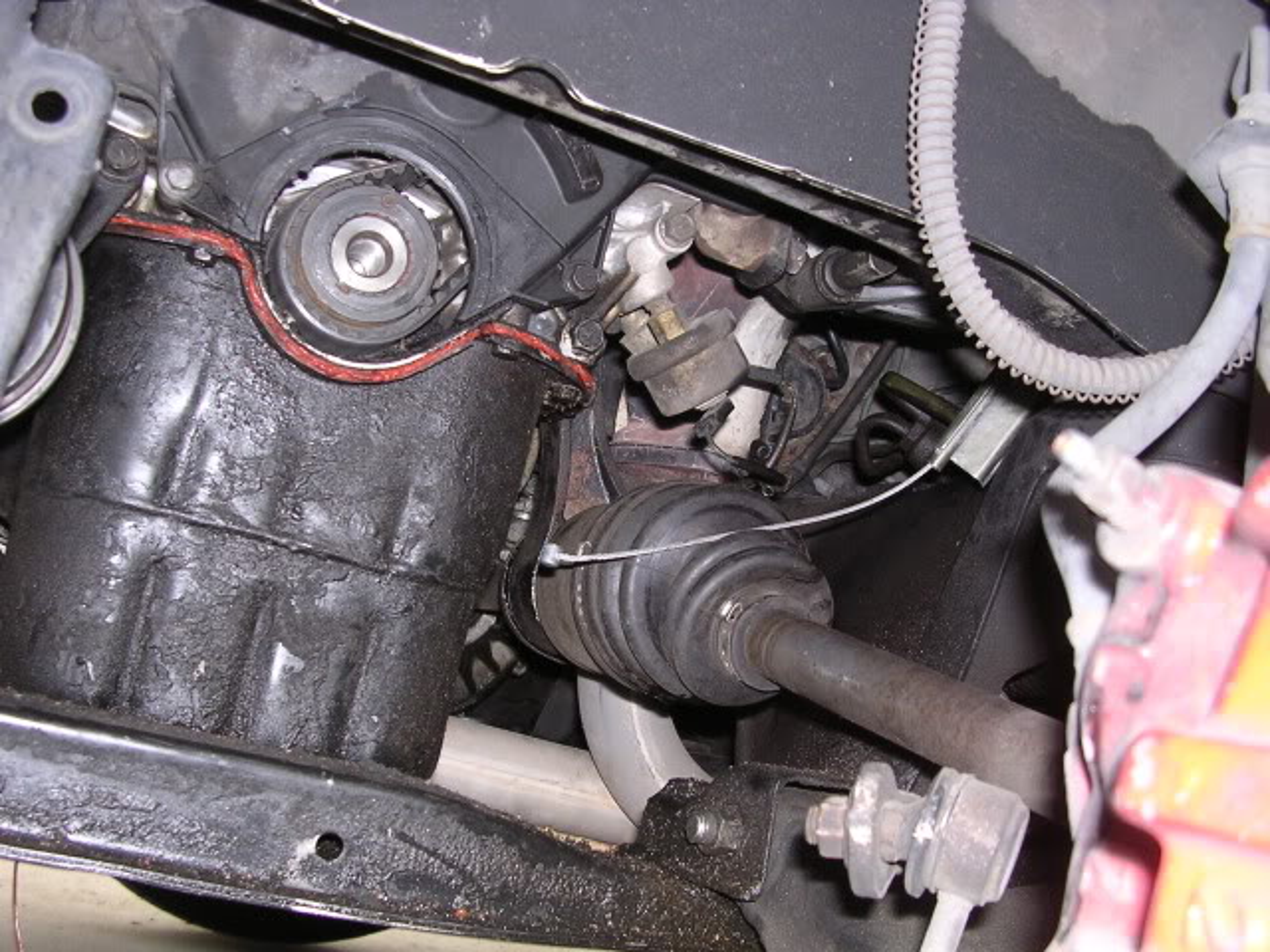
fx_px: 1394
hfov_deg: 49.0
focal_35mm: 38
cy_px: 476
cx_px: 635
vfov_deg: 37.7
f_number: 2.8
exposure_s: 1/60.1
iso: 100
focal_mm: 5.8
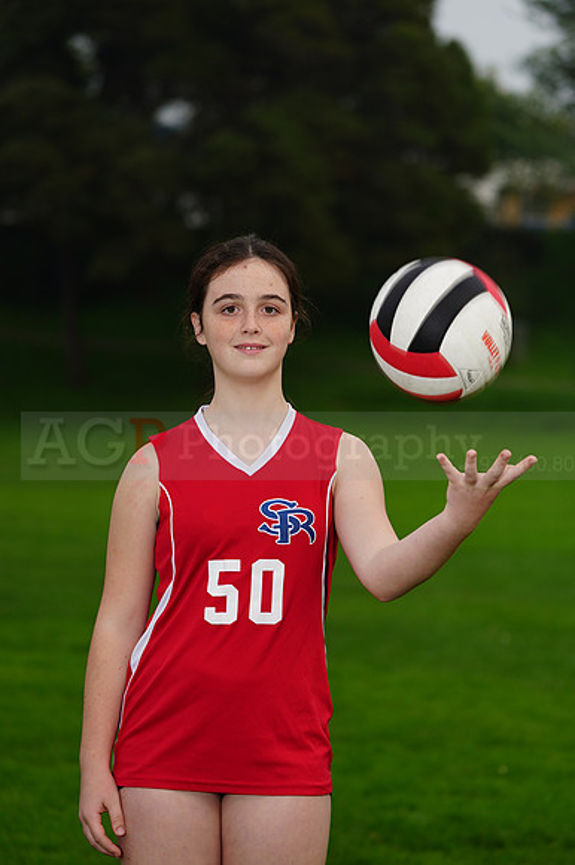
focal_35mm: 152
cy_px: 432
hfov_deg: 9.0
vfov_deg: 13.5
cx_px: 288
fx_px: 3646
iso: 200
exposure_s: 1/250
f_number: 5
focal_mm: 152
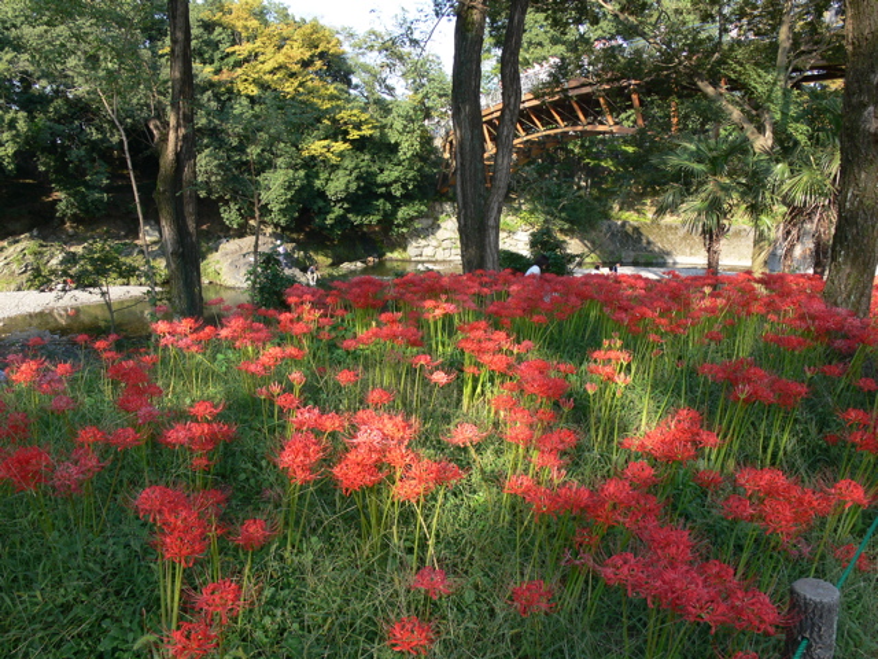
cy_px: 330
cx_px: 439
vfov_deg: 40.7
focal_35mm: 35
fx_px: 888
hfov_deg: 52.6
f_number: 4.5
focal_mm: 7.4
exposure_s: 1/100
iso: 80
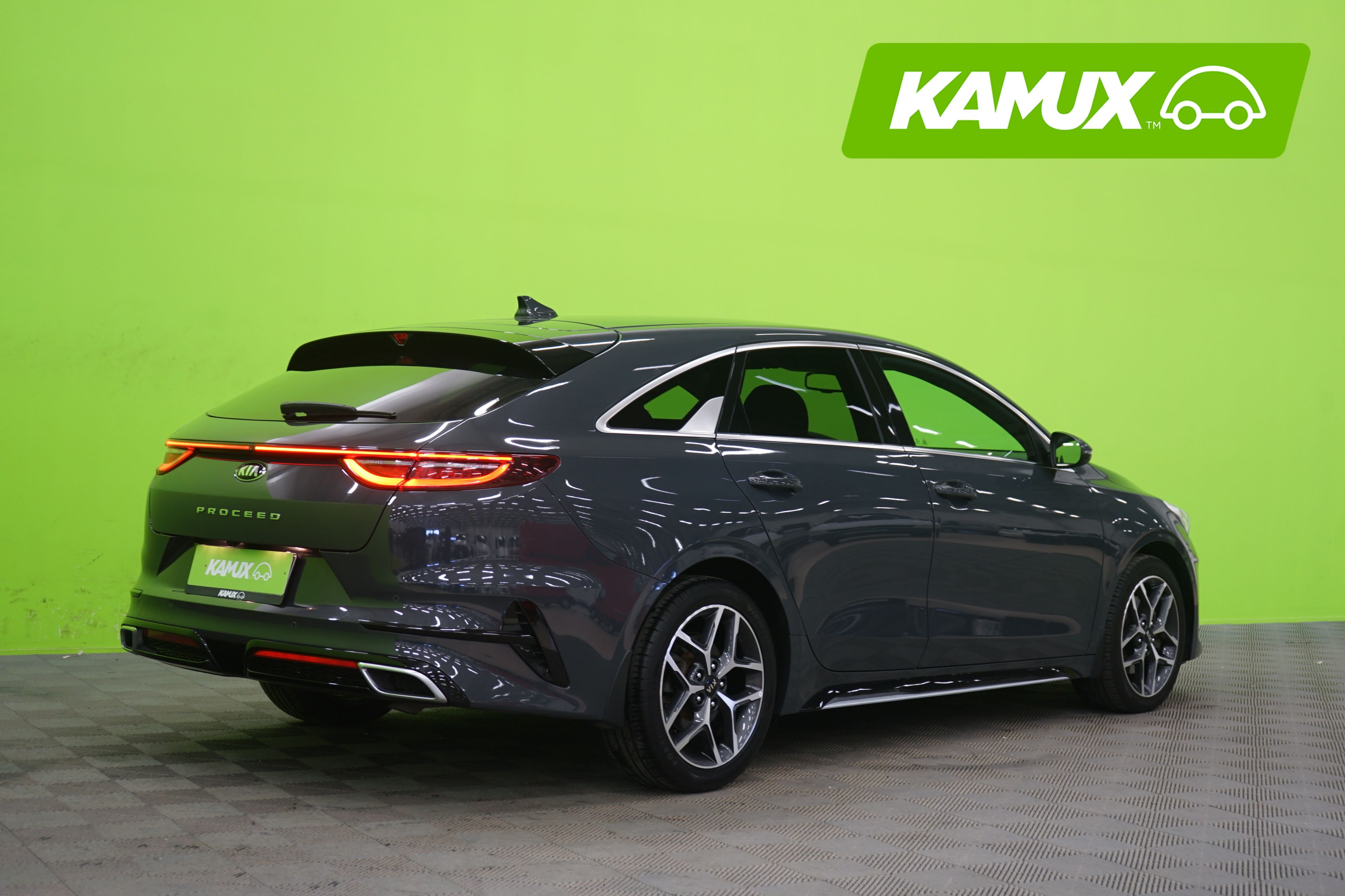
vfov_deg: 26.5
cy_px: 448
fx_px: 1905
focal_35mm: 51
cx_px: 672
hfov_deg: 38.9
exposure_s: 1/6
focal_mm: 51
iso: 400
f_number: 5
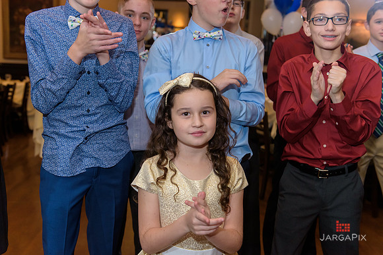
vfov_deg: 30.5
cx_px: 192
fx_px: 468
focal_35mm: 44
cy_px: 128
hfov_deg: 44.5
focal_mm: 44
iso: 1600
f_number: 3.2
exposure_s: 1/125
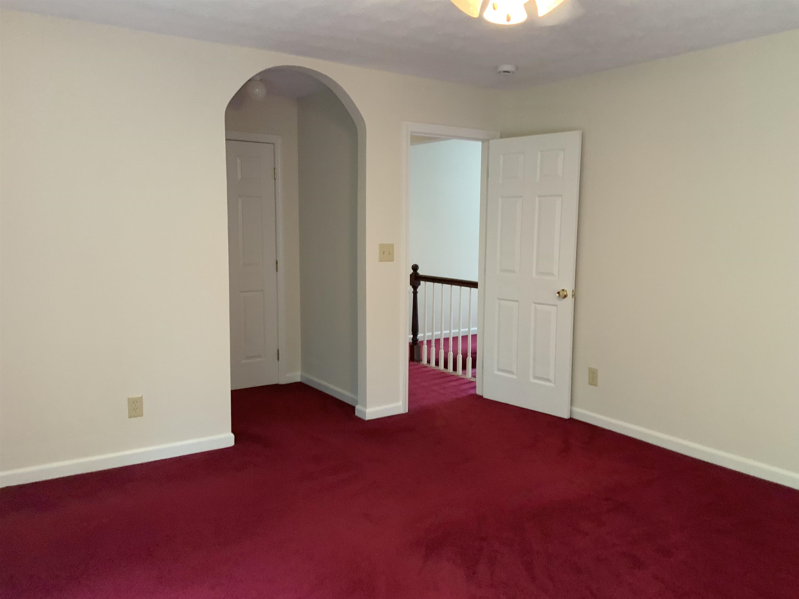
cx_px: 400
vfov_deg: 48.2
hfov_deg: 61.7
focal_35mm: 29
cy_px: 300
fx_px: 669
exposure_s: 1/60
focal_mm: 3
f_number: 1.8
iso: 200
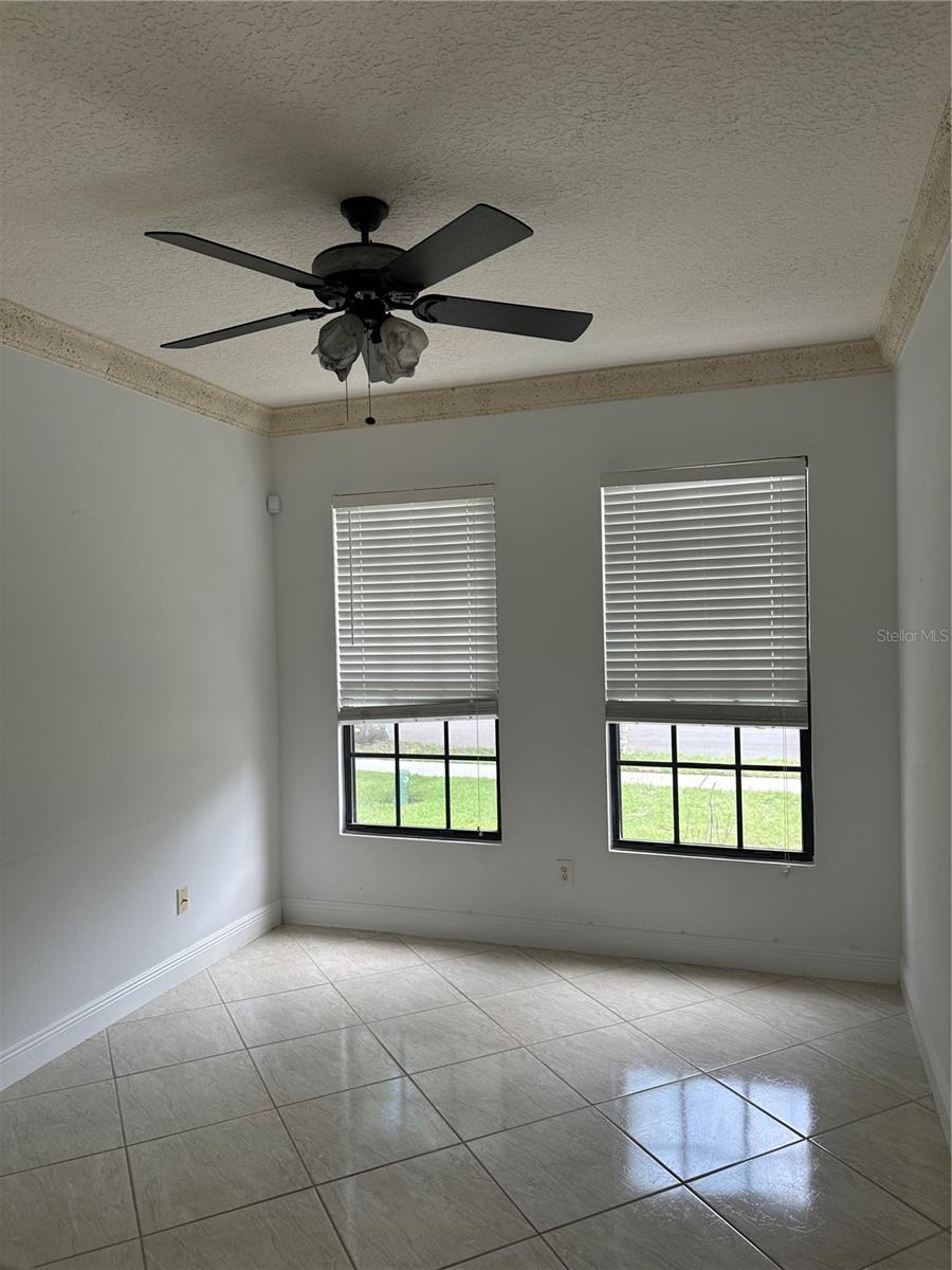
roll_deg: +0.0
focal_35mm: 24
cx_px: 476
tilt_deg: -1.6
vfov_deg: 71.6
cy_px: 635
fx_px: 880
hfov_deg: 56.8
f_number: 1.78
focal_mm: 6.86
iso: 64
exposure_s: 1/215
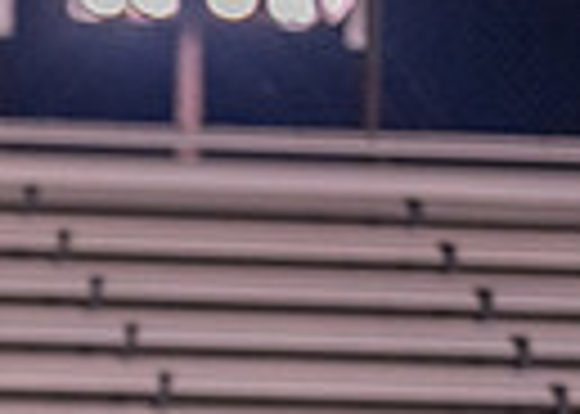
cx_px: -734
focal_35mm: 755
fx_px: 12430
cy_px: 658
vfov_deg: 1.9
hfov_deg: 2.7
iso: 2000
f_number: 1.8
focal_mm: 135
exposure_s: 1/1000
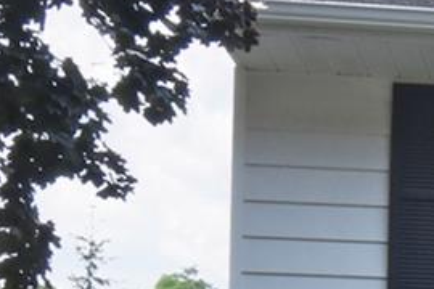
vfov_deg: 8.6
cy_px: 645
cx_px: 971
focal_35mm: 148
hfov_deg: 11.8
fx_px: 1782
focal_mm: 13
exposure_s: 1/200
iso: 640
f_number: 14
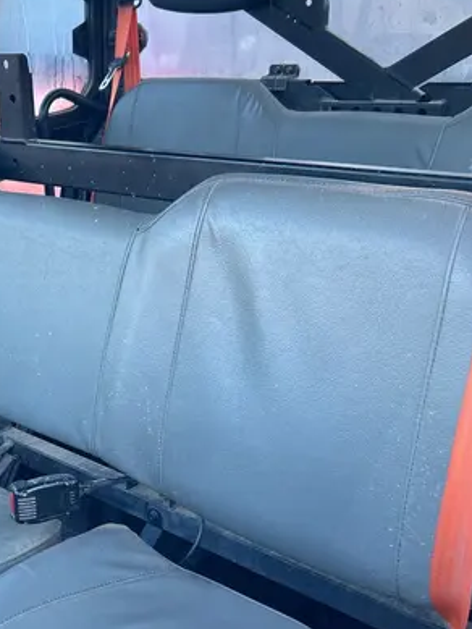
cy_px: 413
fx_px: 890
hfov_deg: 28.4
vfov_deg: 38.5
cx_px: 39
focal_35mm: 49
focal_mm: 5.7
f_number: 1.5
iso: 50
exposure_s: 1/121
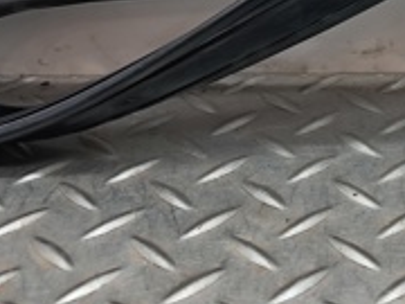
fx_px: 1123
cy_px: -127
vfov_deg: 14.5
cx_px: 400
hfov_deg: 19.9
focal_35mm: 96
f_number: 1.8
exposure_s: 1/50
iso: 125
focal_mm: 4
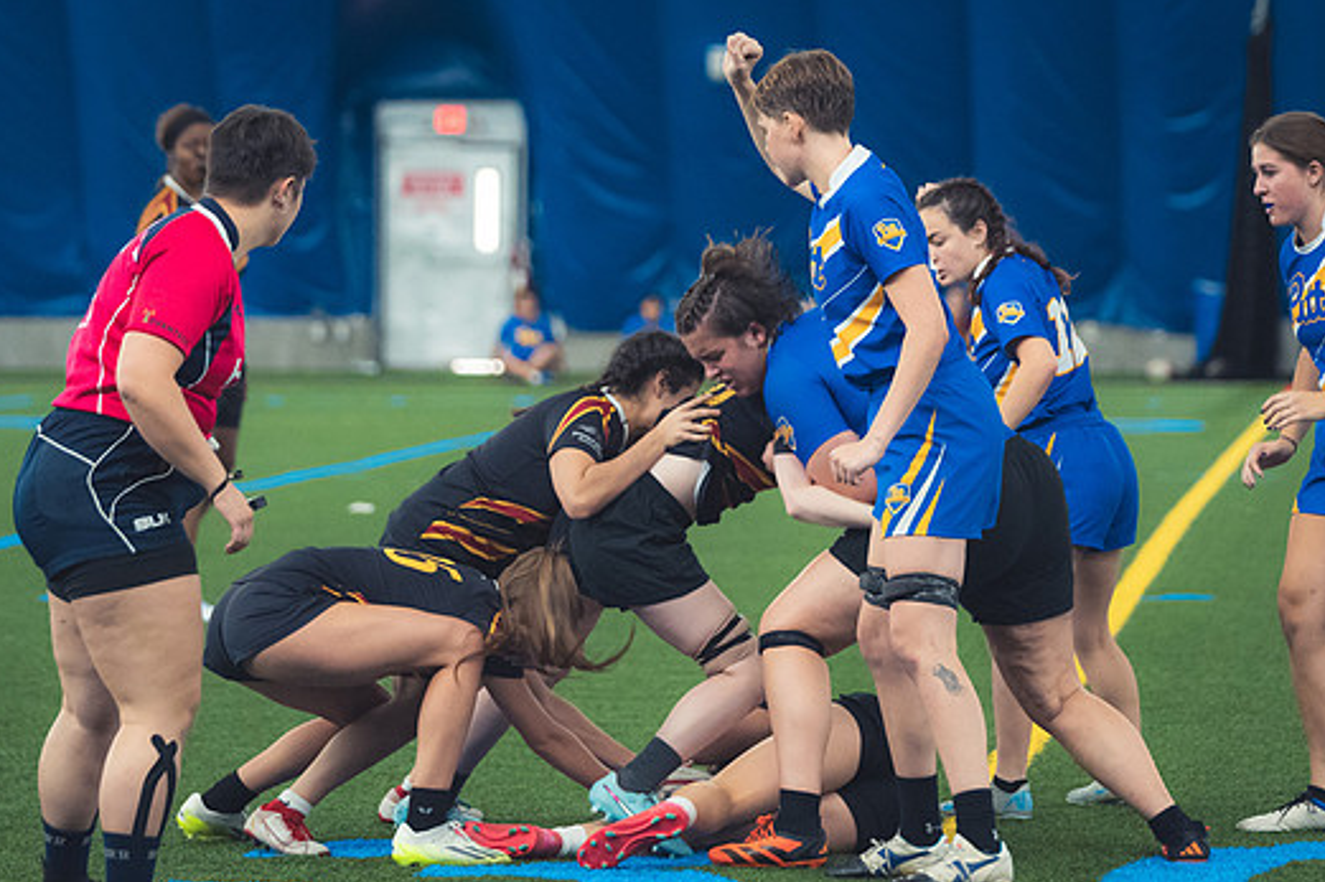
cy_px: 424
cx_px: 682
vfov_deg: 6.6
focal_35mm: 208
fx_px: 7653
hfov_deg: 9.9
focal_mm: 125
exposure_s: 1/320
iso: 3600
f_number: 2.8
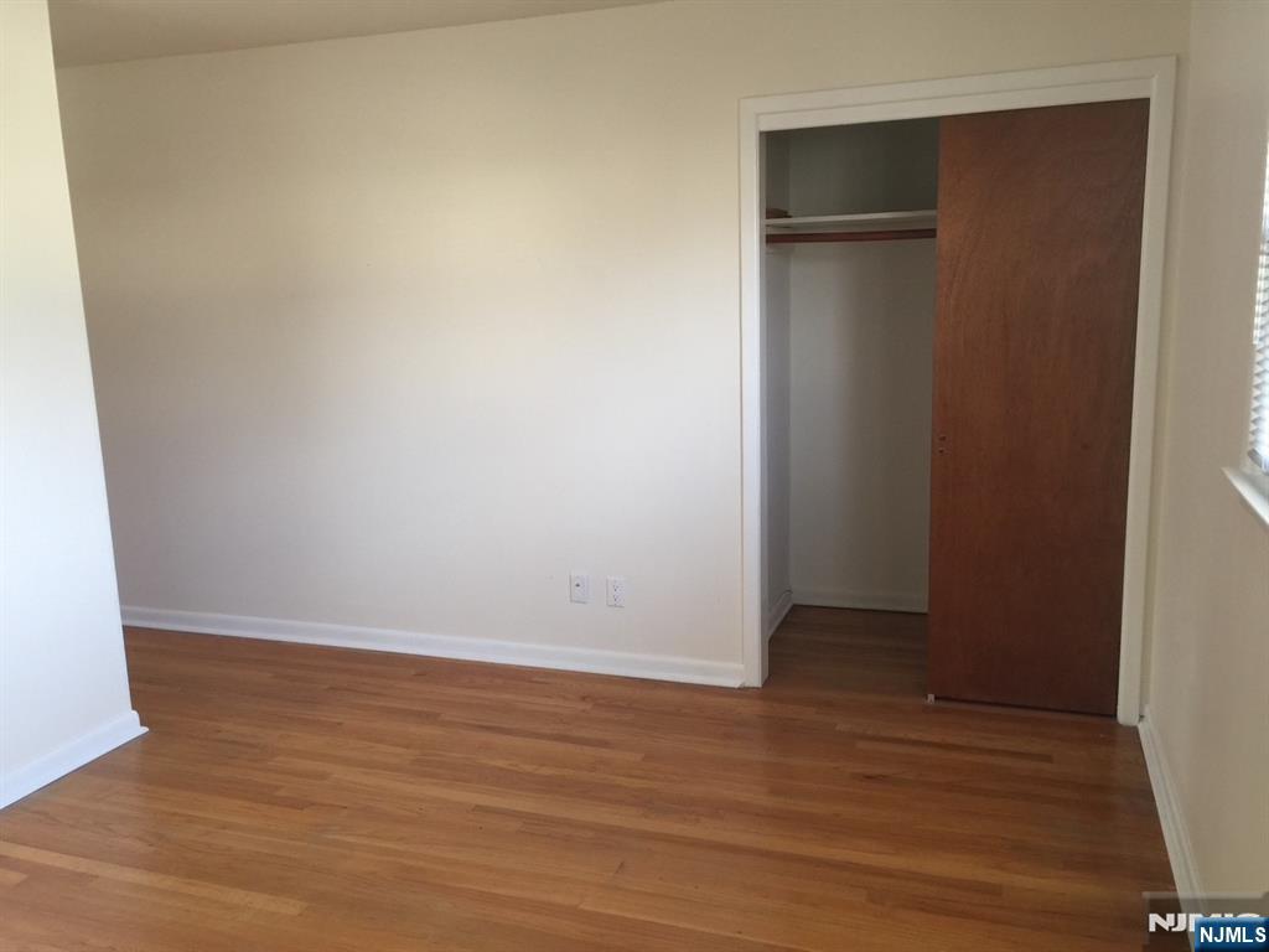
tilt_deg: -11.2
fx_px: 1063
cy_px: 476
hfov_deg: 61.7
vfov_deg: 48.2
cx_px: 634
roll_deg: +0.8
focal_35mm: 29
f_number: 2.2
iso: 40
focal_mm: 4.15
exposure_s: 1/15
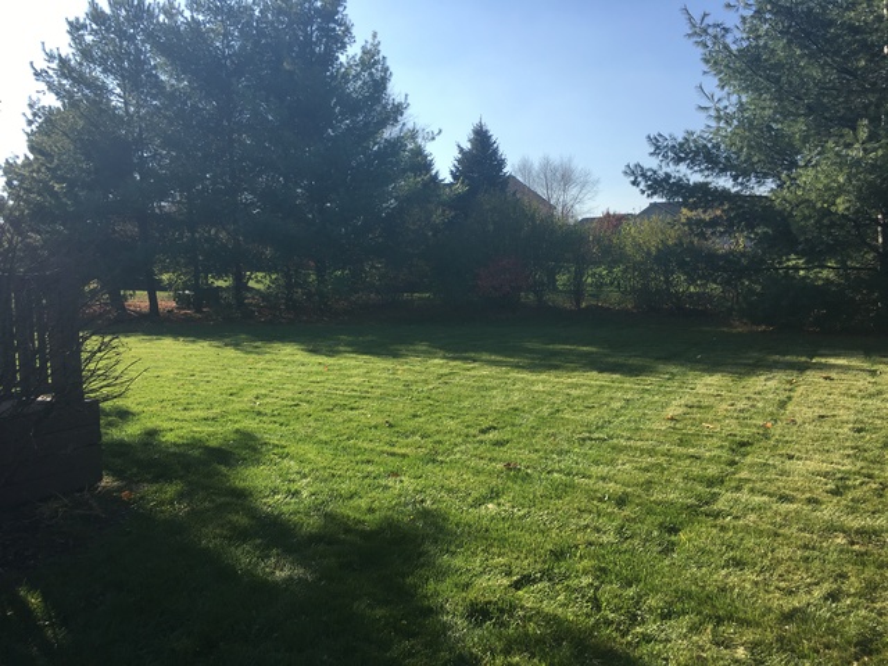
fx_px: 744
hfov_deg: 61.7
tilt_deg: -1.9
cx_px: 444
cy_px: 333
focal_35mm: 29
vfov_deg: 48.2
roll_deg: +2.4
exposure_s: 1/894
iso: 25
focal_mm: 4.15
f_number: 2.2
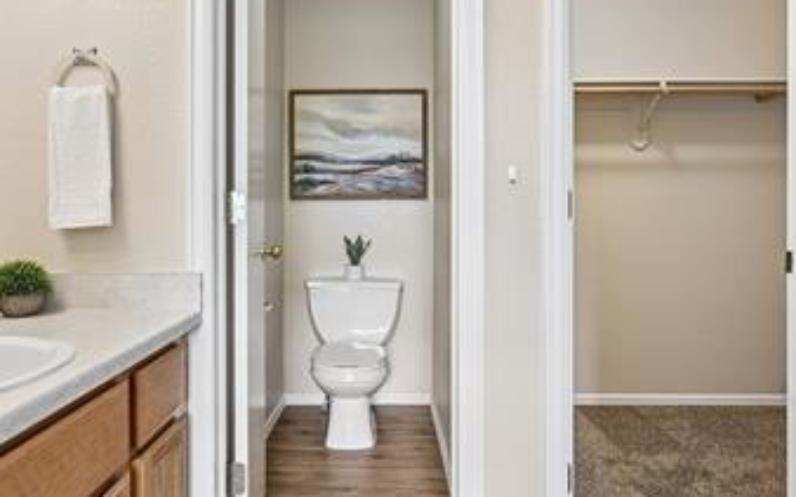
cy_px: 210
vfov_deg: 45.8
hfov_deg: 68.4
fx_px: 586
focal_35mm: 27
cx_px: 377
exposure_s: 1/3.33
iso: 400
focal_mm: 14
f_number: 10
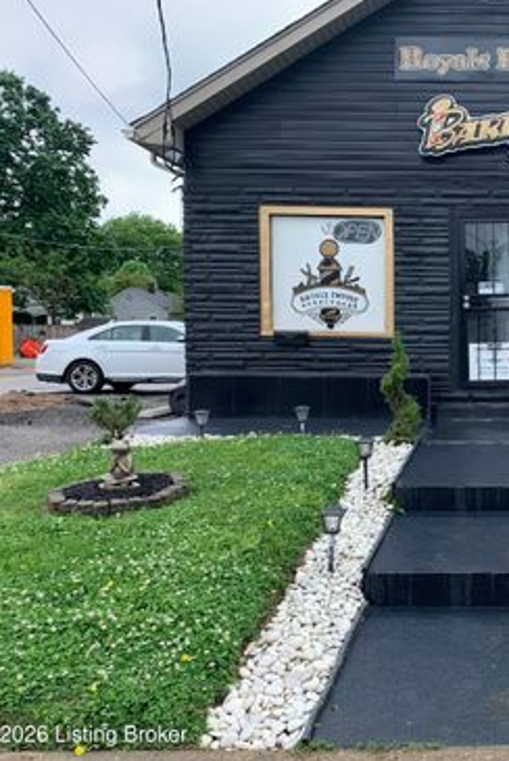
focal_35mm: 37
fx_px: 783
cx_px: 503
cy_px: 378
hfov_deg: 33.2
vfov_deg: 51.8
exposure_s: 1/743
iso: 25
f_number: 1.8
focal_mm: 4.25
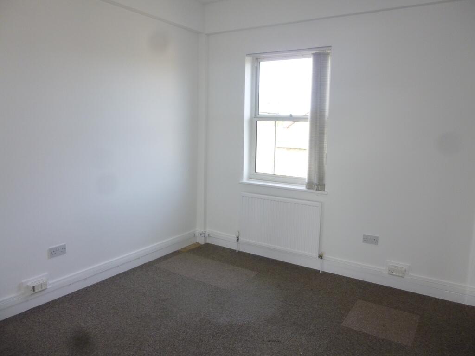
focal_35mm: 25
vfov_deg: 54.9
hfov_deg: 69.4
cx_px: 238
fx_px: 343
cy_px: 178
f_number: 3.1
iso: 100
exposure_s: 1/60
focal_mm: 4.5
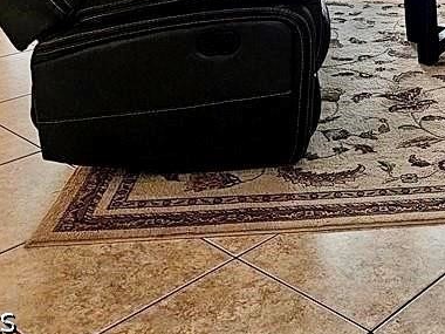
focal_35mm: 62
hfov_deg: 28.1
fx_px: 797
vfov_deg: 21.3
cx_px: 505
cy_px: -108
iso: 800
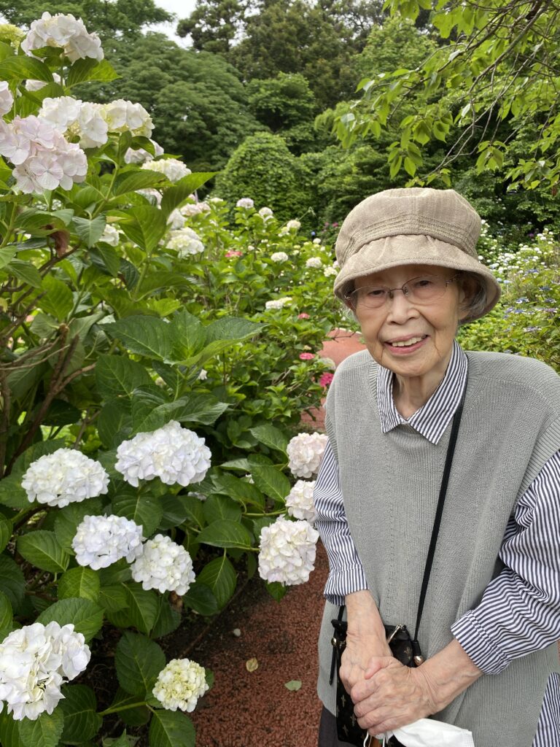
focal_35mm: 26
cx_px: 280
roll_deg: +0.6
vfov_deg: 67.3
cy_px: 374
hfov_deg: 53.1
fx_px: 561
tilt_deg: -9.0
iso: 32
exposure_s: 1/534
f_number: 1.8
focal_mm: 4.25
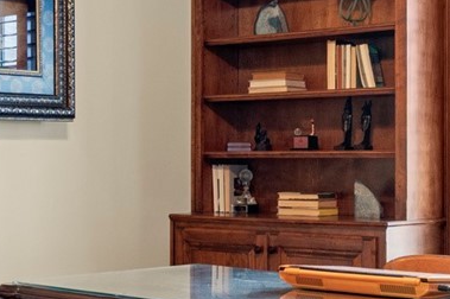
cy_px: 177
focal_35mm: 86
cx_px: 146
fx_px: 1074
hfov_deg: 23.5
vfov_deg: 15.8
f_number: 8
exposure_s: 1/1.25
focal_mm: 16
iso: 200
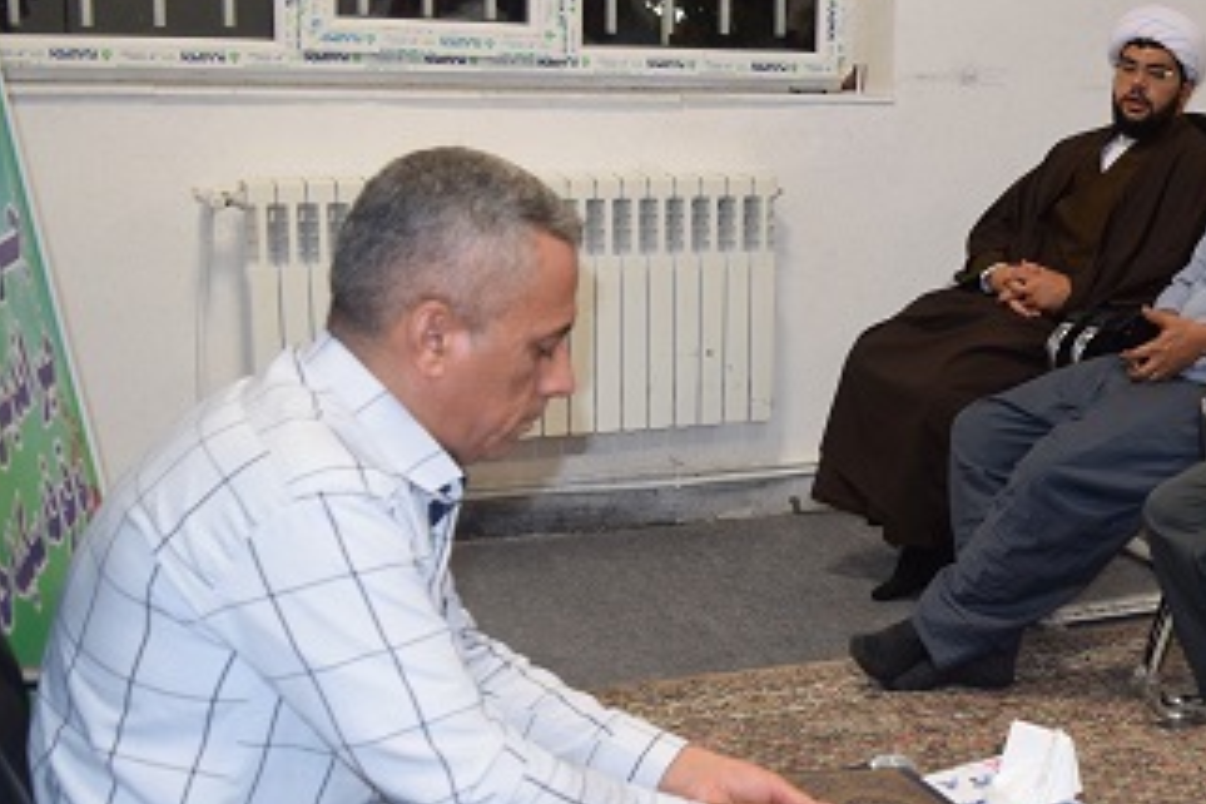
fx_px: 2110
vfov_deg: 21.5
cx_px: 1285
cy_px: 522
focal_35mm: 63
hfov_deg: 29.2
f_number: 5
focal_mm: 18
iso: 800
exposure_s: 1/100
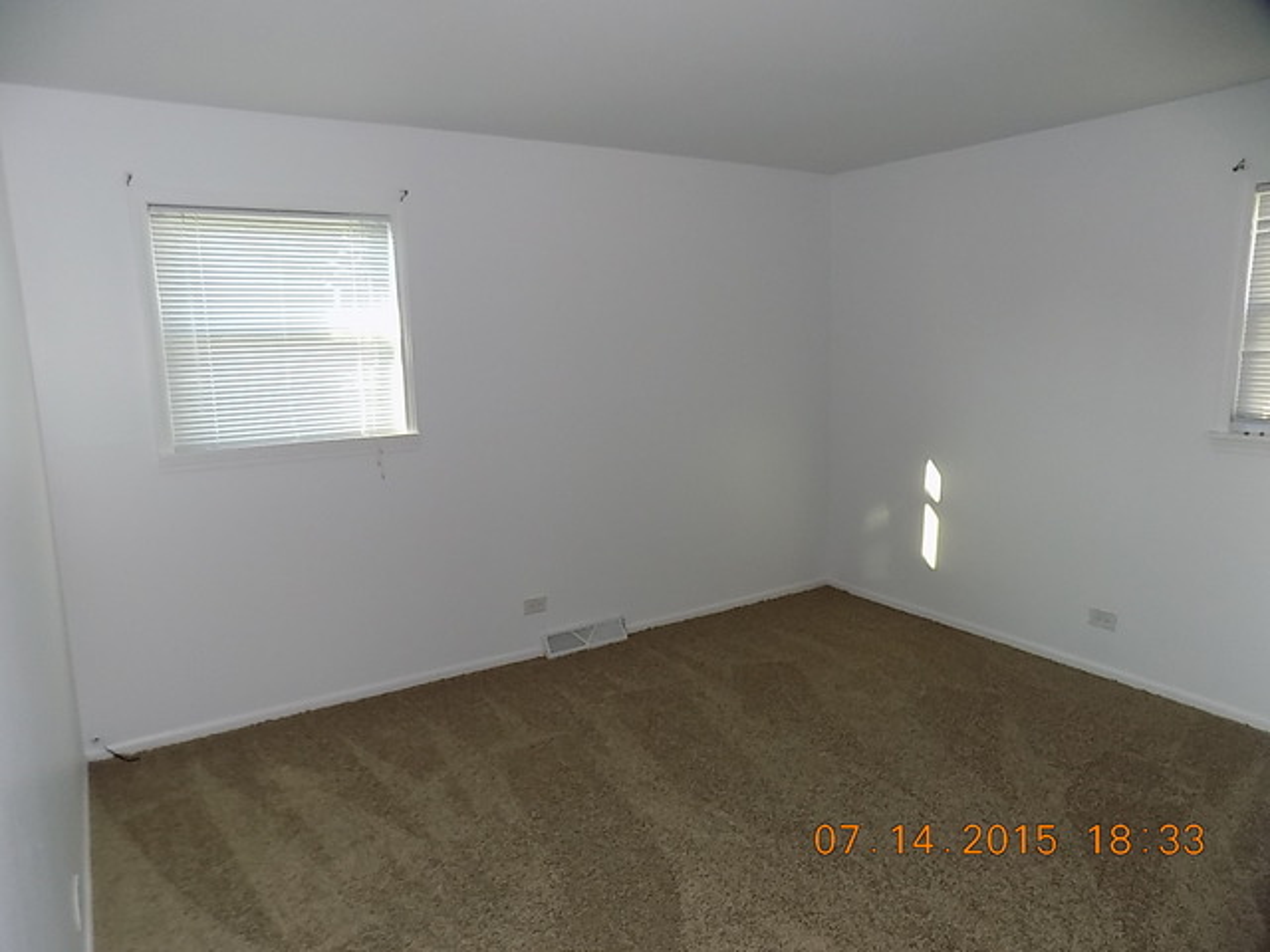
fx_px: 844
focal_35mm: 23
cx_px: 635
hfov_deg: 73.9
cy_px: 476
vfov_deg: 58.9
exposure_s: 1/30
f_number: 3.1
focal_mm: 4
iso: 200
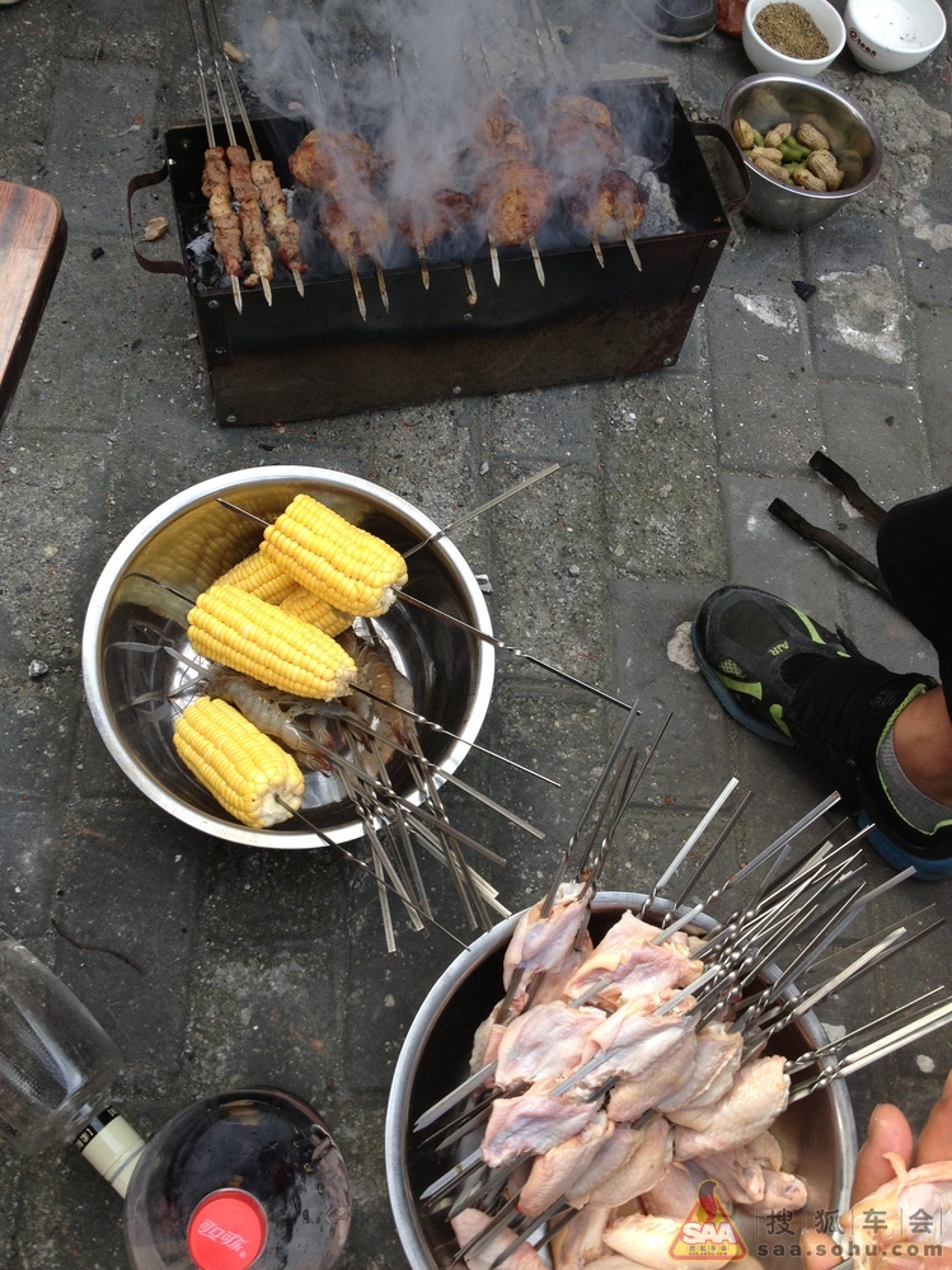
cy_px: 635
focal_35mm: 35
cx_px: 476
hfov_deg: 40.7
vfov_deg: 52.6
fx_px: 1284
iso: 50
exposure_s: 1/183
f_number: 2.4
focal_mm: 4.28
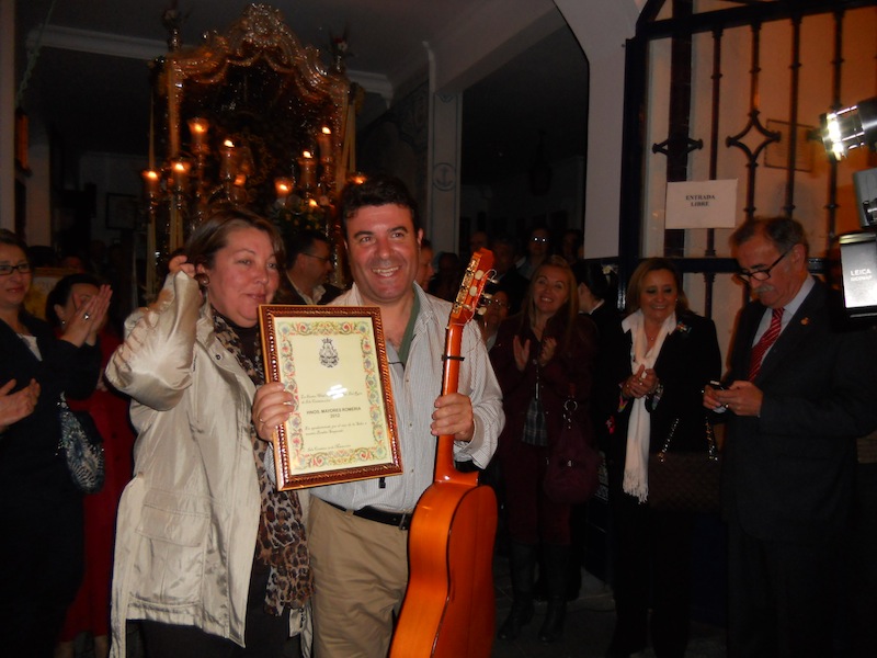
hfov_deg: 65.3
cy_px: 329
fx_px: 684
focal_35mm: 27
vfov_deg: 51.4
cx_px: 438
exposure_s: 1/25
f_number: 3.2
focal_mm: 4.9
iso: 200
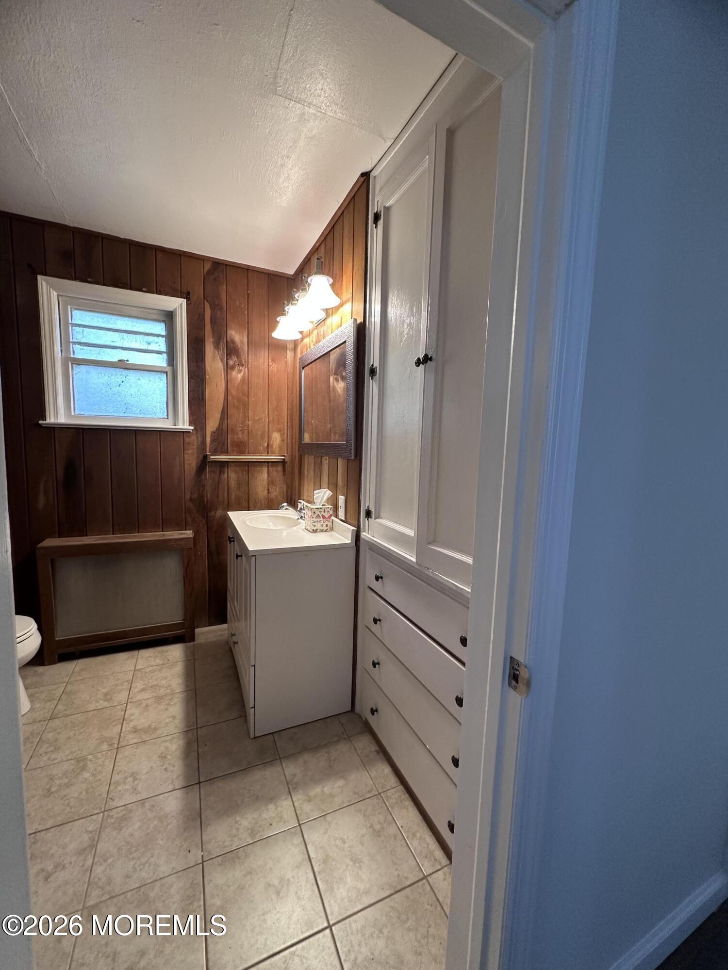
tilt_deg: -4.8
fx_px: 393
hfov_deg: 85.7
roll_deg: -1.9
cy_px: 485
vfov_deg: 102.1
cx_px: 364
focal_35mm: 14
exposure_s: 1/60
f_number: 2.2
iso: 250
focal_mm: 2.22
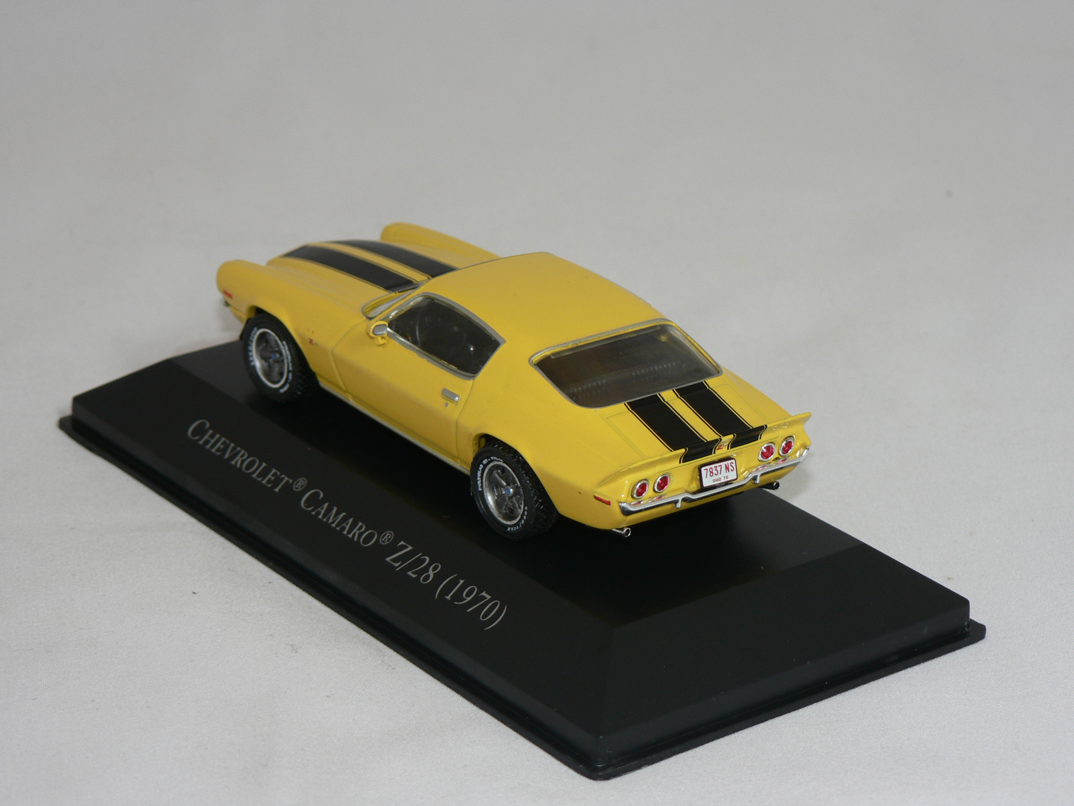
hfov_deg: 18.0
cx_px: 537
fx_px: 3382
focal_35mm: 109
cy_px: 403
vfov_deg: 13.6
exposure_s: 1/60
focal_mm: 18.2
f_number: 3.2
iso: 80
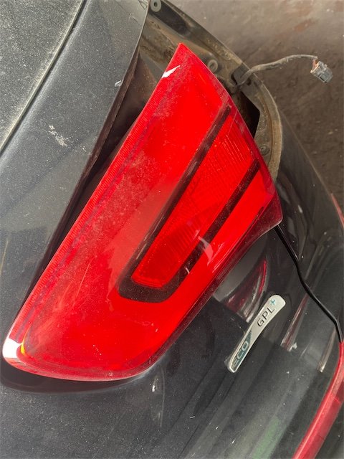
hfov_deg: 53.1
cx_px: 172
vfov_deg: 67.3
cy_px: 230
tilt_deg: -40.2
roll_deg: +44.6
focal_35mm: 26
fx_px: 345
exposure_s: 1/60
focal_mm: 4.25
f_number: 1.8
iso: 125
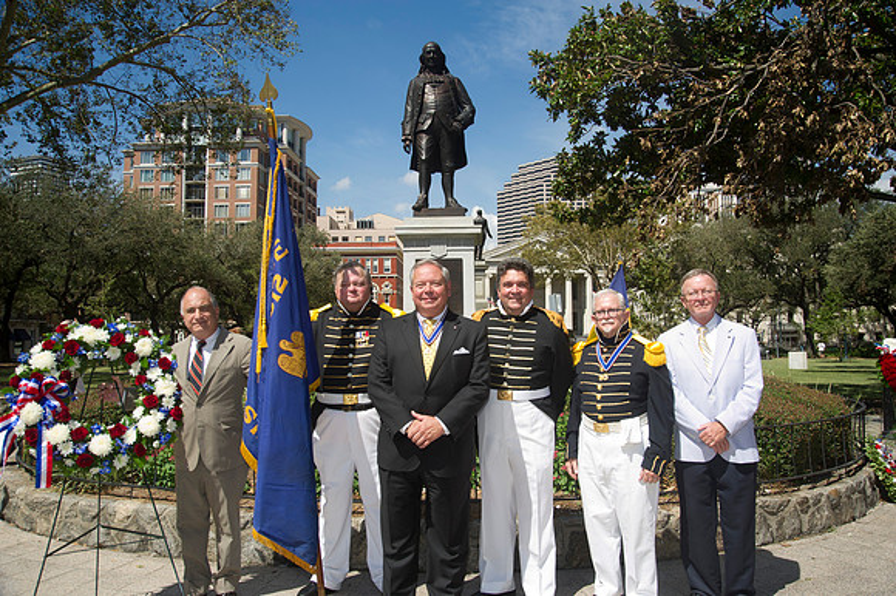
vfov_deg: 43.6
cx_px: 448
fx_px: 746
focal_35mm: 30
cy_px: 298
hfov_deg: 62.0
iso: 200
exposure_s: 1/250
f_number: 9
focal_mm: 30
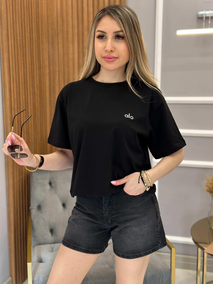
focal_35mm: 48
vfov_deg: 39.7
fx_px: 394
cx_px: 106
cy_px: 142
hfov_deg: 30.3
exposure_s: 1/100
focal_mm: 6.86
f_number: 1.78
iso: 80
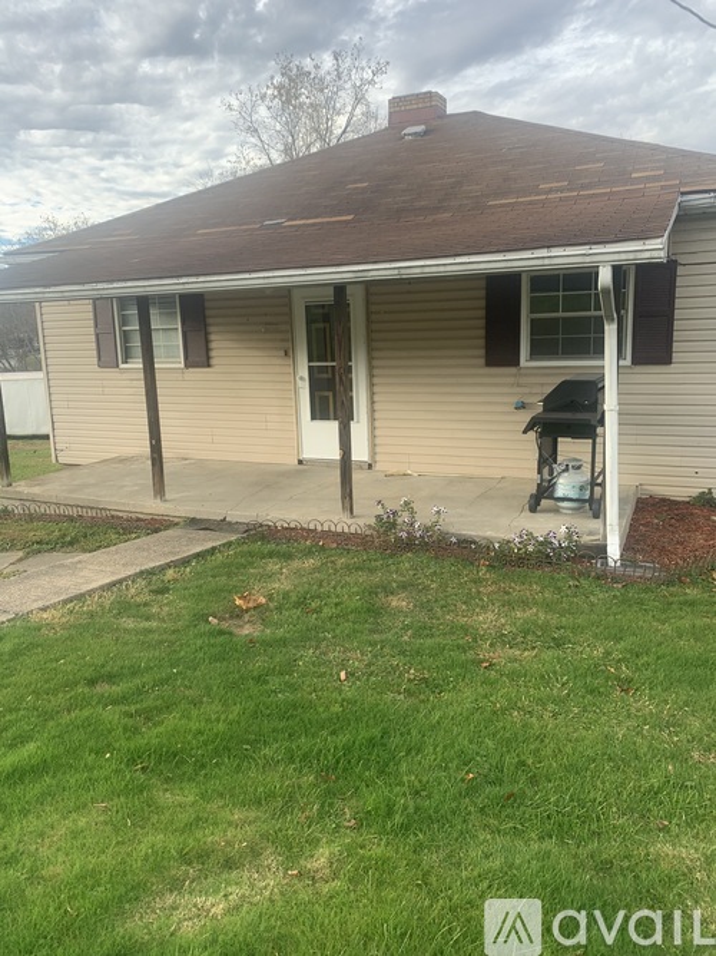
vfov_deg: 67.3
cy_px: 478
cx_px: 358
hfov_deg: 53.0
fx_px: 717
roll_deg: -0.3
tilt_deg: -7.9
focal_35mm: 26
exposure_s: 1/455
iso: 25
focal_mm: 4.25
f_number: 1.8
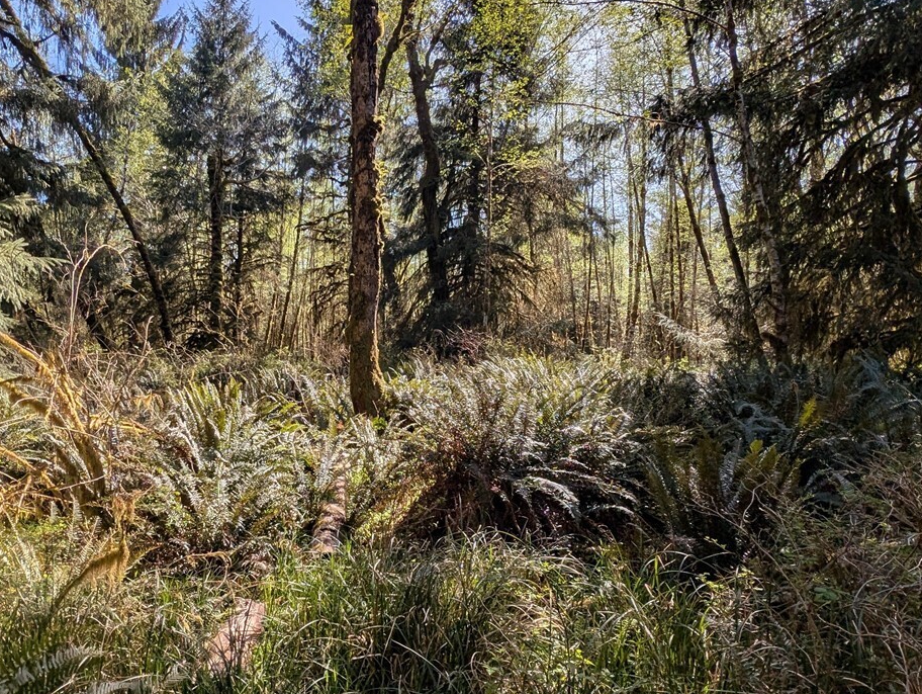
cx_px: 376
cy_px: 354
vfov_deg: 63.5
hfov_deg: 78.2
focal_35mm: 21
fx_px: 560
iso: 39
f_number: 1.95
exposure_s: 1/990
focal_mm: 2.23
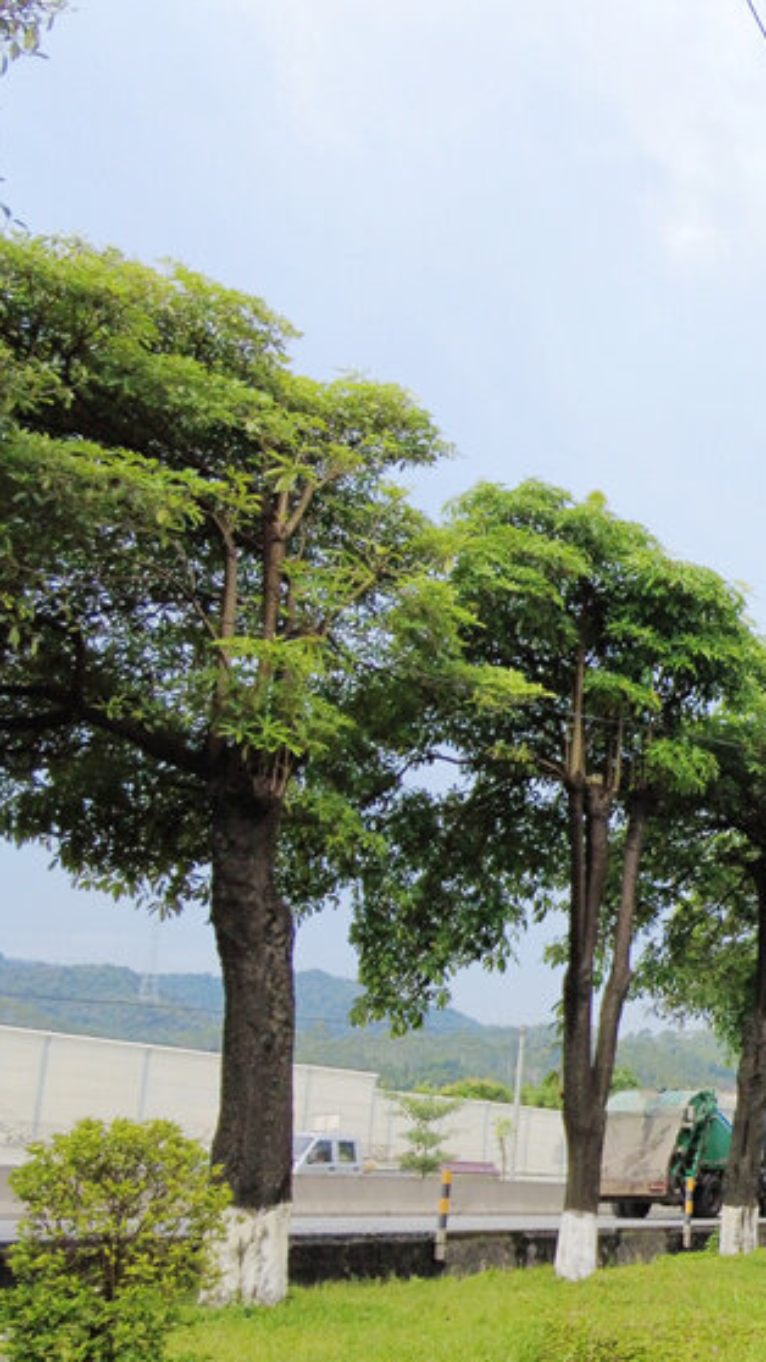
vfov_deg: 49.7
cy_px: 891
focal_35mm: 40
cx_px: 1222
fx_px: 1444
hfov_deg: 22.7
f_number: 1.8
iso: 100
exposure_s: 1/160
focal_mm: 4.4
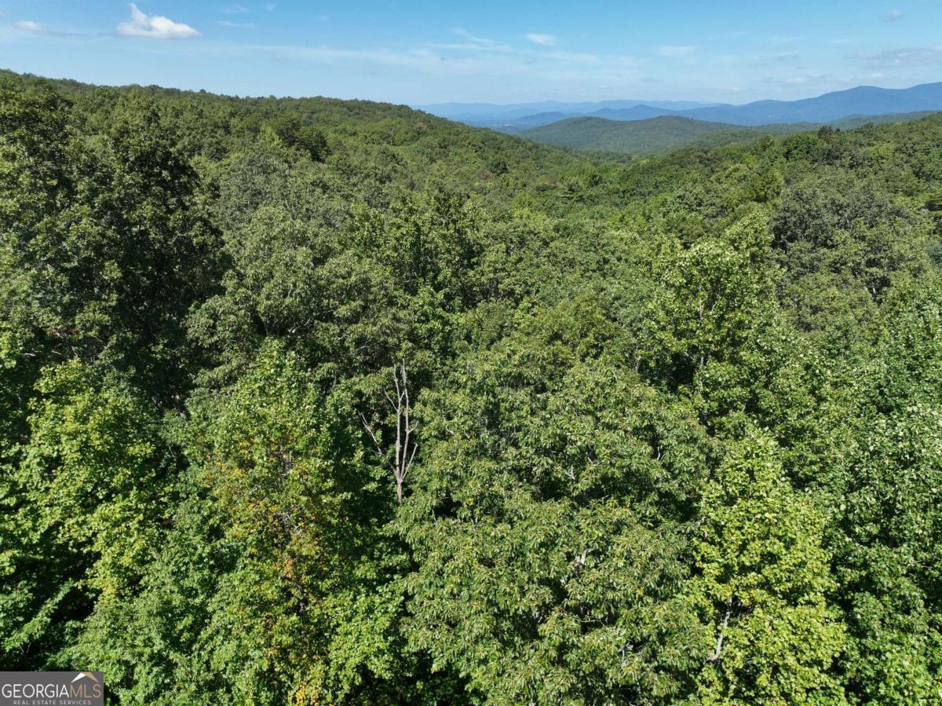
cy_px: 353
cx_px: 471
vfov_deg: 56.8
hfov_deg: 71.6
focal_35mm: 24
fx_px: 653
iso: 100
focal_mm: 12.29
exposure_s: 1/1250
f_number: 2.8
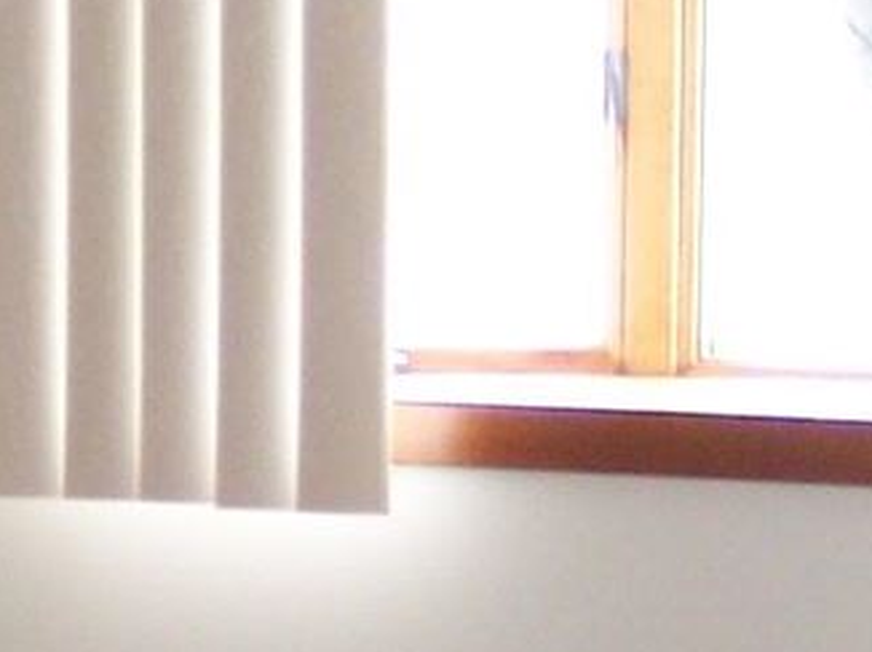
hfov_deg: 8.2
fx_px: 6016
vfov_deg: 6.2
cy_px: 661
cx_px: -308
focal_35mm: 239
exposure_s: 1/45
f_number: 2.8
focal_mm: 8
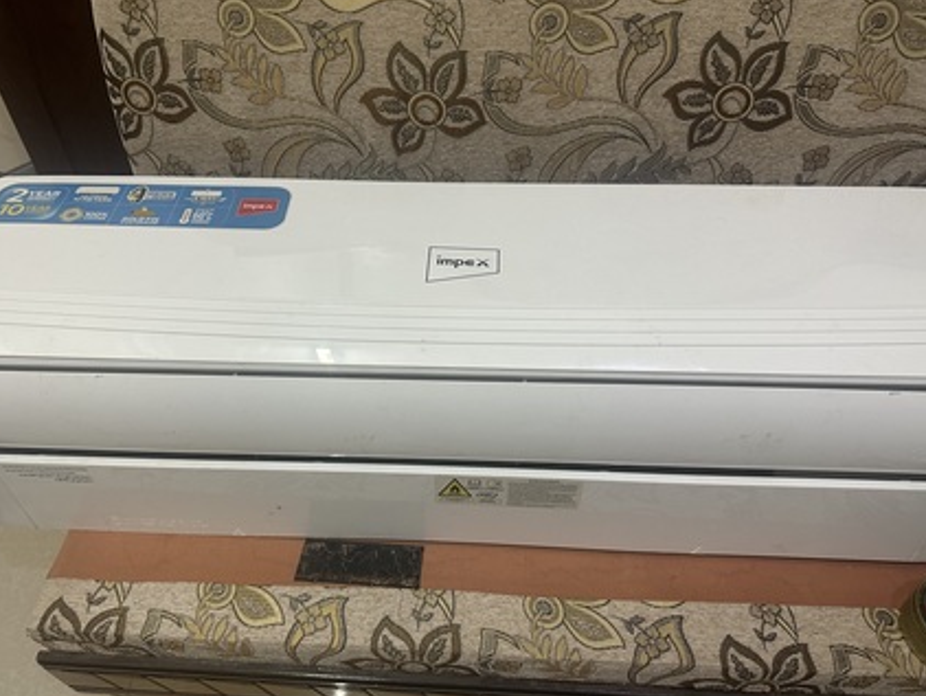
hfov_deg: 67.2
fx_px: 696
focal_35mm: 26
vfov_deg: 53.1
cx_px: 431
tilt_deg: -48.6
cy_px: 368
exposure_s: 1/60
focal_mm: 6.86
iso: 250
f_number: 1.78
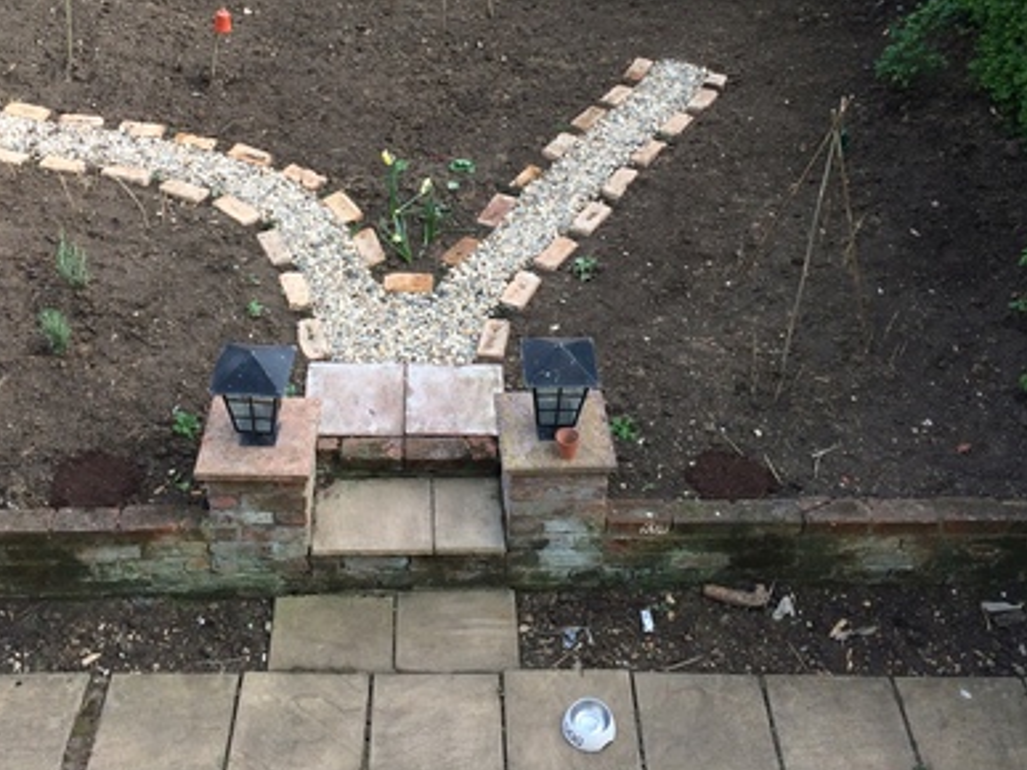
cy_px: 189
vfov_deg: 31.6
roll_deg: -0.1
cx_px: 448
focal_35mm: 45
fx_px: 1335
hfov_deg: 42.0
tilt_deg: -31.0
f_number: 2.2
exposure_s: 1/366
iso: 32
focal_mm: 4.15
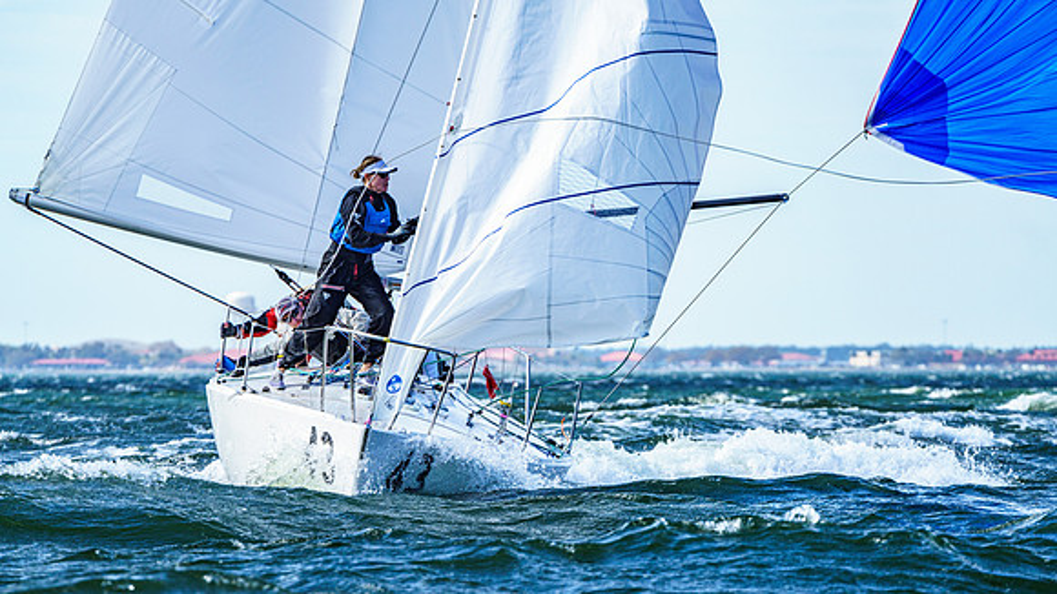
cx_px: 526
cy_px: 352
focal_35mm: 394
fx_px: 11048
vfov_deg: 3.1
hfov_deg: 5.5
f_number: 10
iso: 640
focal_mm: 370
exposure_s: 1/1000
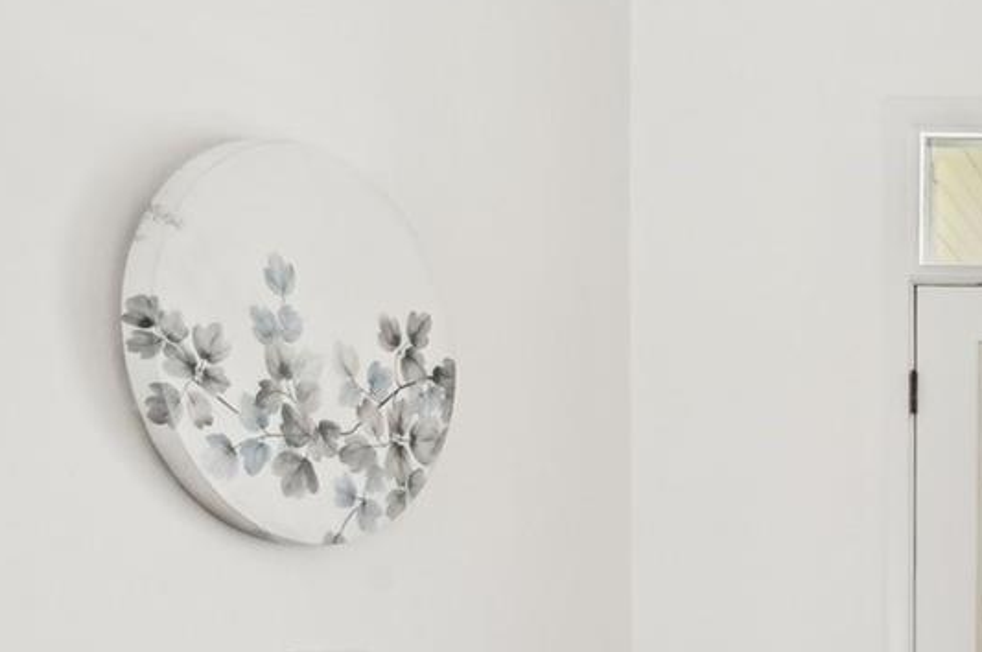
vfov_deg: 30.6
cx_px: 1317
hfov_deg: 32.7
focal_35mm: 42
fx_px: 1144
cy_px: 572
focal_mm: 14
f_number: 8
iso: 400
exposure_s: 1/400
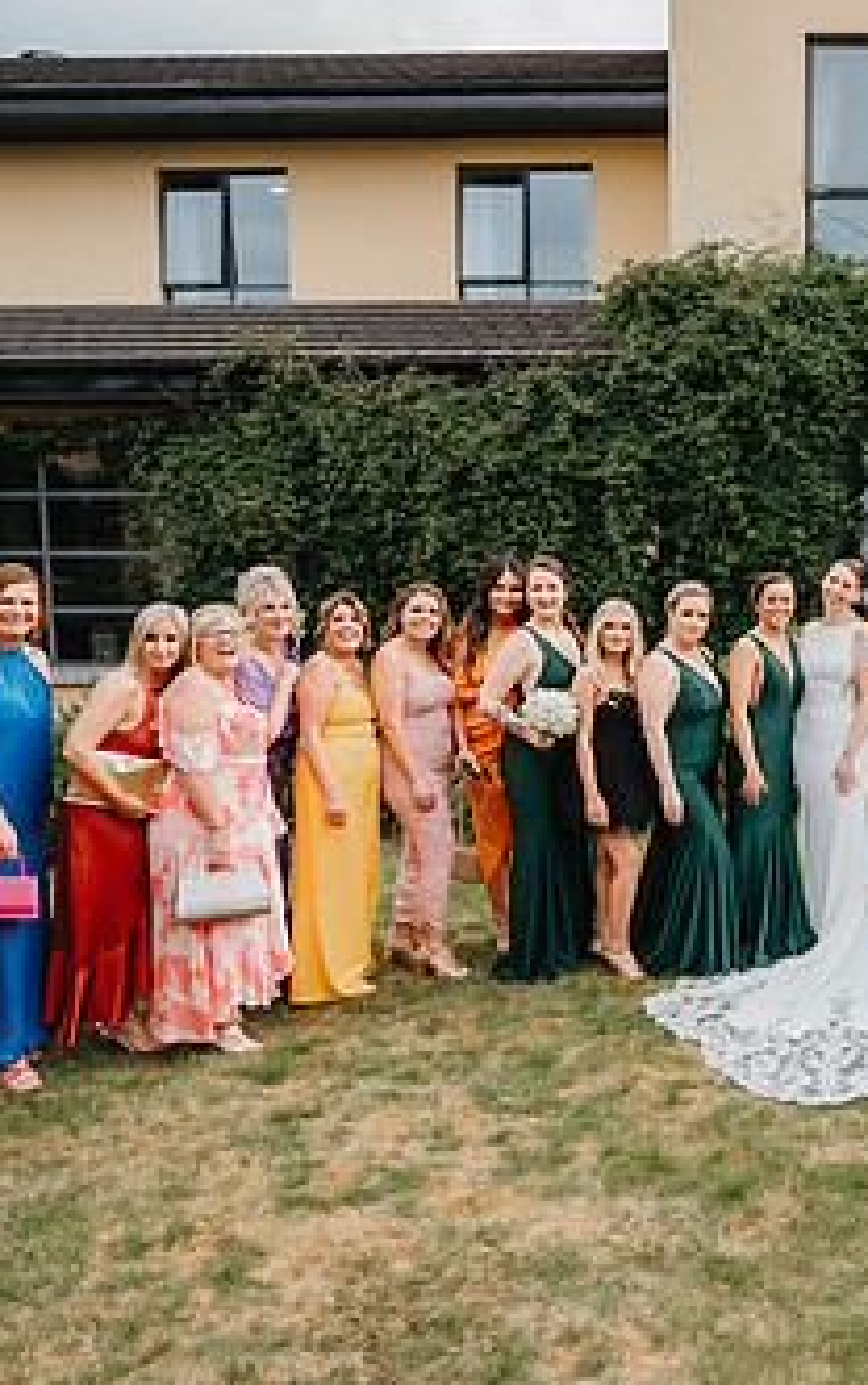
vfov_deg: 58.1
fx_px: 1247
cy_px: 684
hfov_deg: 33.7
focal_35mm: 33
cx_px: 939
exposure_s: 1/640
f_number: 2.8
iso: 200
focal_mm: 17
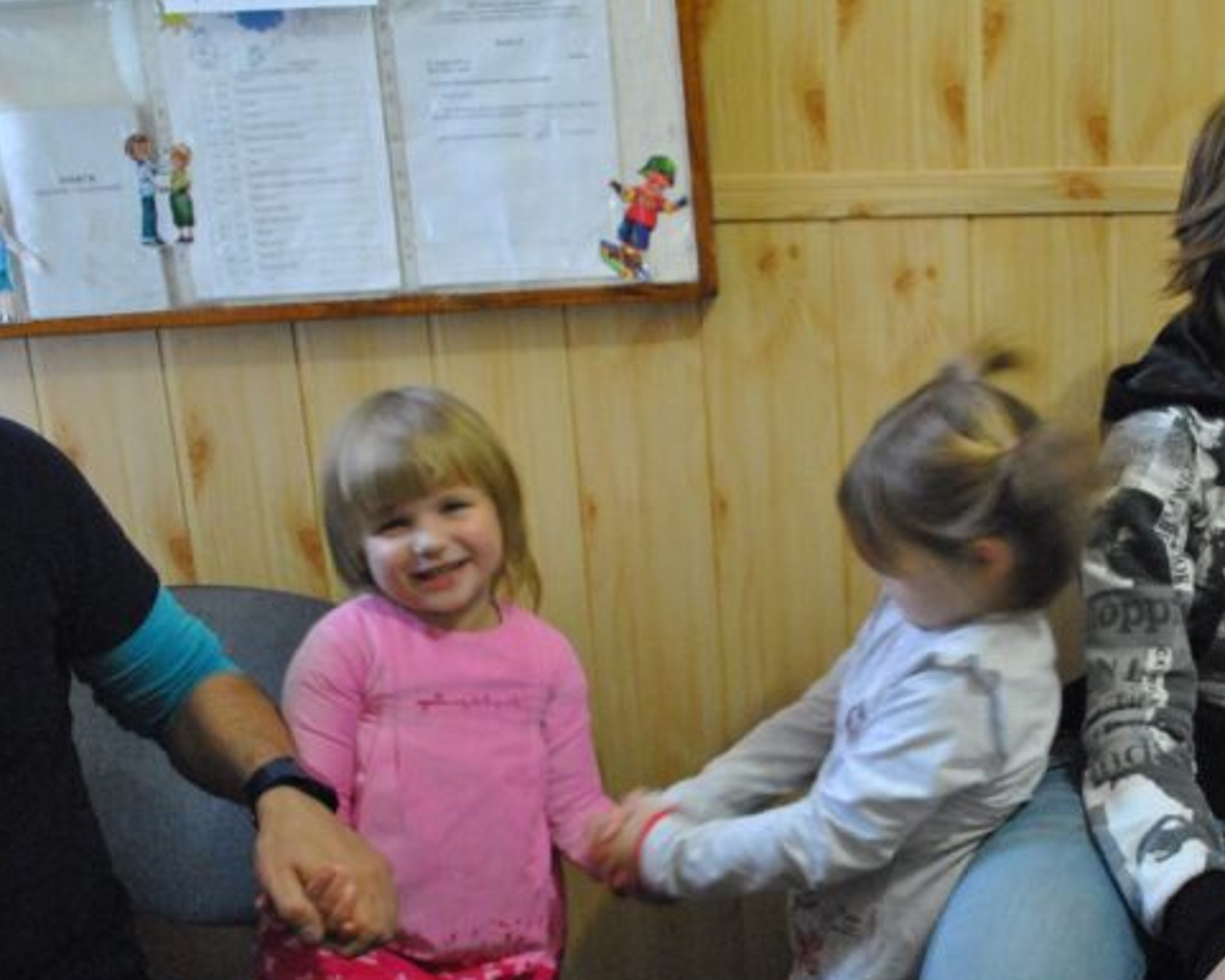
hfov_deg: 39.9
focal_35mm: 45
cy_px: 611
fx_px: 1632
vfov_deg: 33.3
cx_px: 927
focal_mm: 20
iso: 1600
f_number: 3.8
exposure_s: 1/15
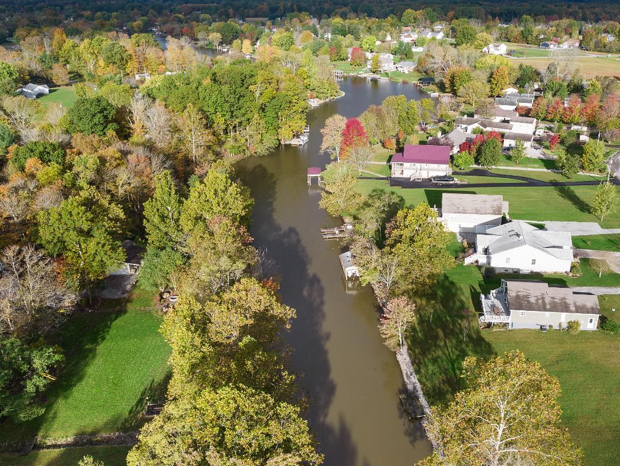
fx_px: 537
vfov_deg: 46.8
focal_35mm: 30
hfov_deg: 59.7
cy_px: 243
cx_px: 357
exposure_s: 1/500
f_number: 2.8
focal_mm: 8.38
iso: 100
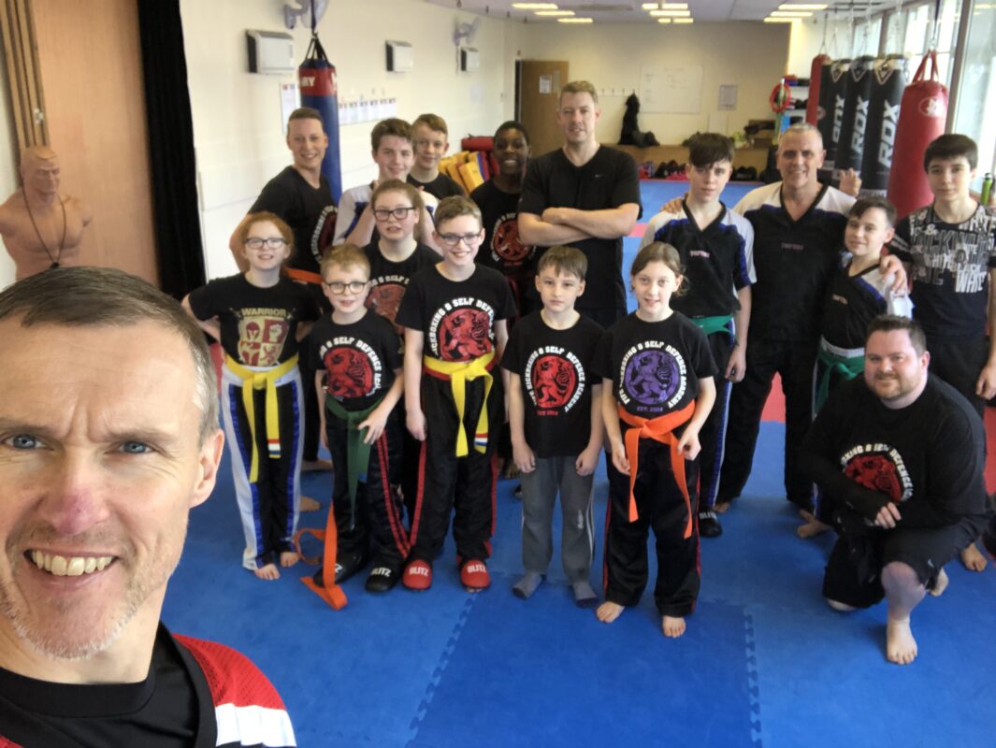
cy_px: 374
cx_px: 498
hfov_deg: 56.8
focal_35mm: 32
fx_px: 921
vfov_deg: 44.2
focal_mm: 2.87
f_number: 2.2
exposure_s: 1/100
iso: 100
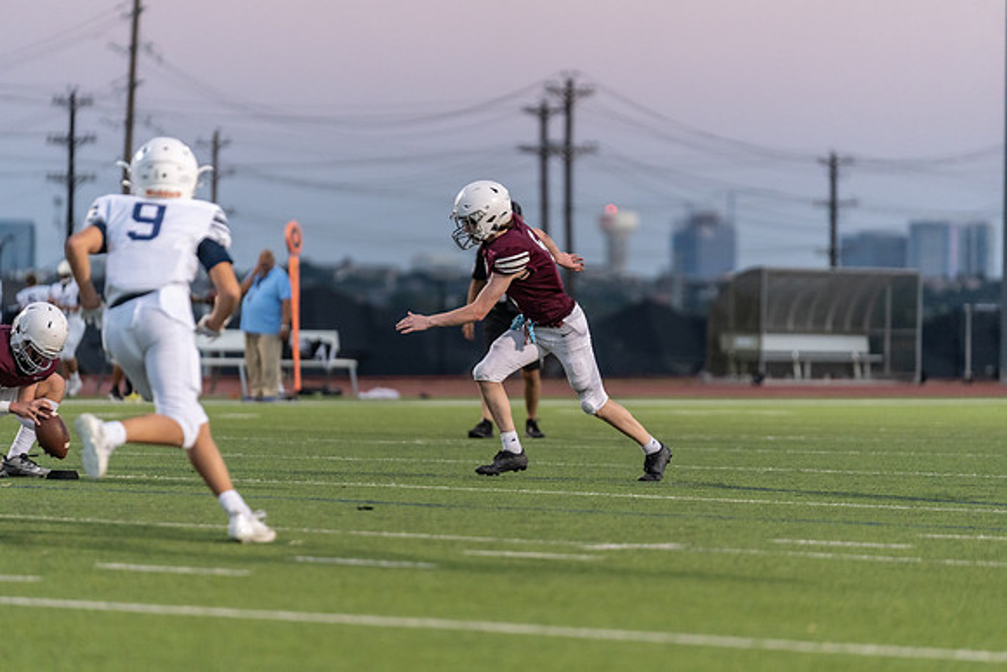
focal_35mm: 200
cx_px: 504
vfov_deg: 6.9
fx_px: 5595
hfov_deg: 10.3
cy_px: 336
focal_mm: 200
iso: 2500
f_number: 2.8
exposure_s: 1/1000
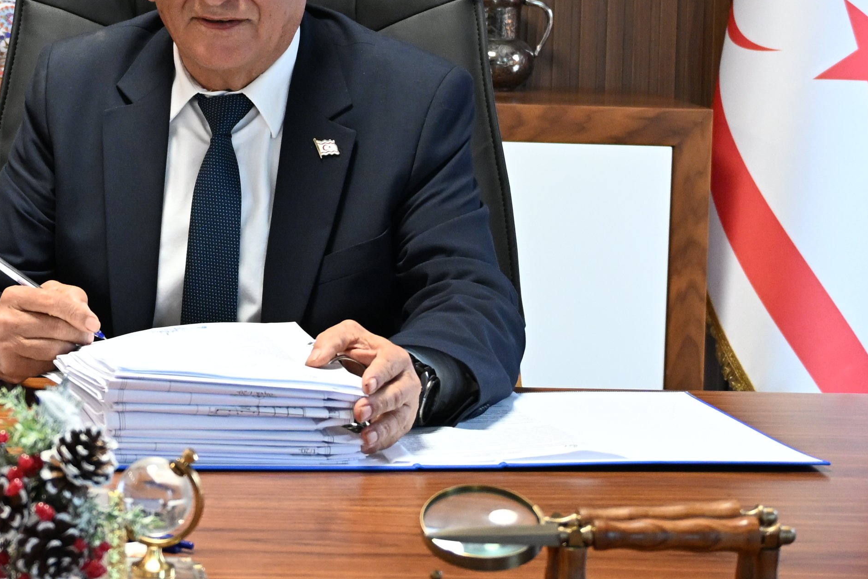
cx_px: 42
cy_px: -34
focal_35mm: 98
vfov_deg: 13.8
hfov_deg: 20.4
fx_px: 2352
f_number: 4
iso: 1800
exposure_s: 1/125
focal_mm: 29.5
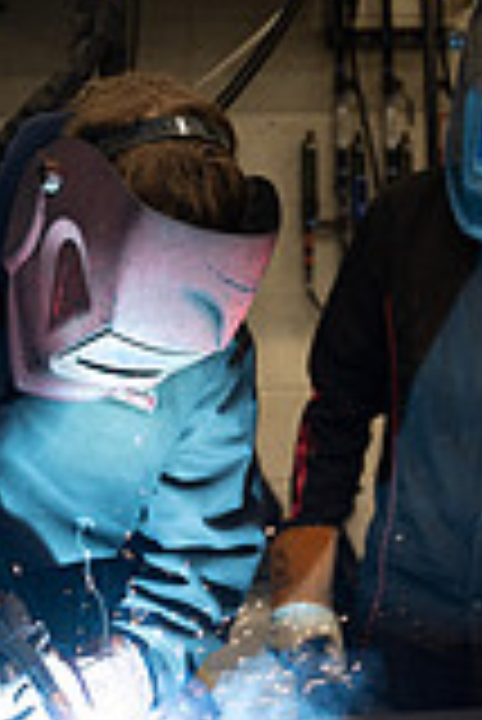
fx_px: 2144
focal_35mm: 107
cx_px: 117
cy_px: 333
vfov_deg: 19.1
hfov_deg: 12.8
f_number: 2.8
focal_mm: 38
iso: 640
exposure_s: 1/400
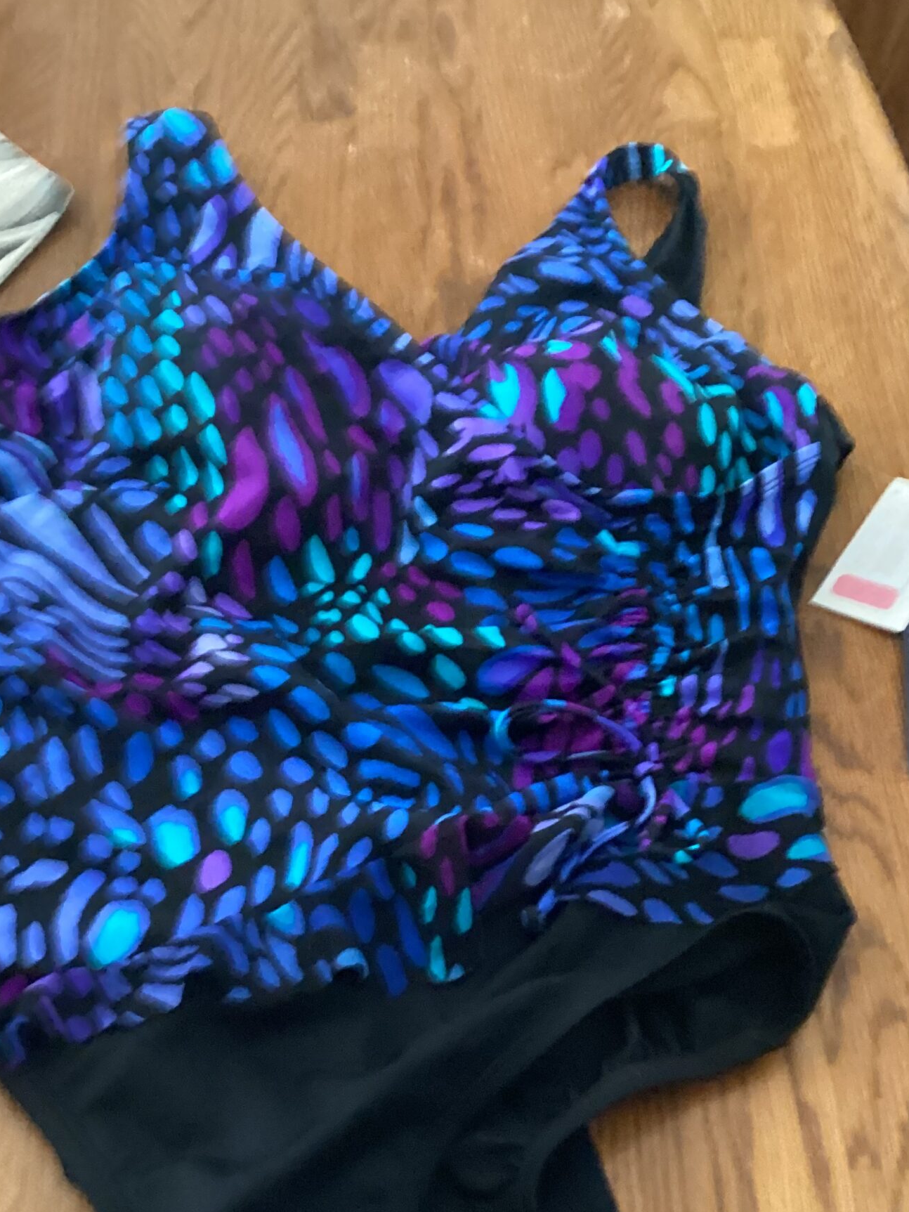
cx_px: 424
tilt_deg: -54.0
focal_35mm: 46
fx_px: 1610
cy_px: 791
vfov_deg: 40.8
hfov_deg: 31.5
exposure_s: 1/20
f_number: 2.4
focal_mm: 3.3
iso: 800
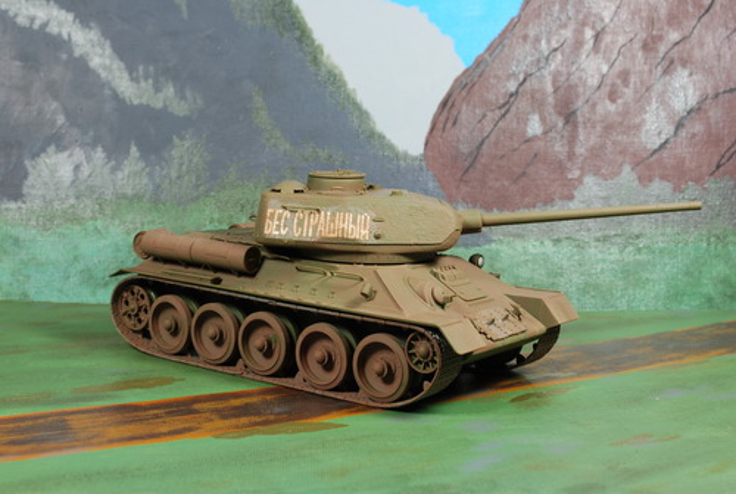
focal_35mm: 52
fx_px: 1076
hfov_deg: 37.8
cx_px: 368
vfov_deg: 25.9
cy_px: 247
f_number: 11
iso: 100
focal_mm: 35
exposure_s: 1/2.5
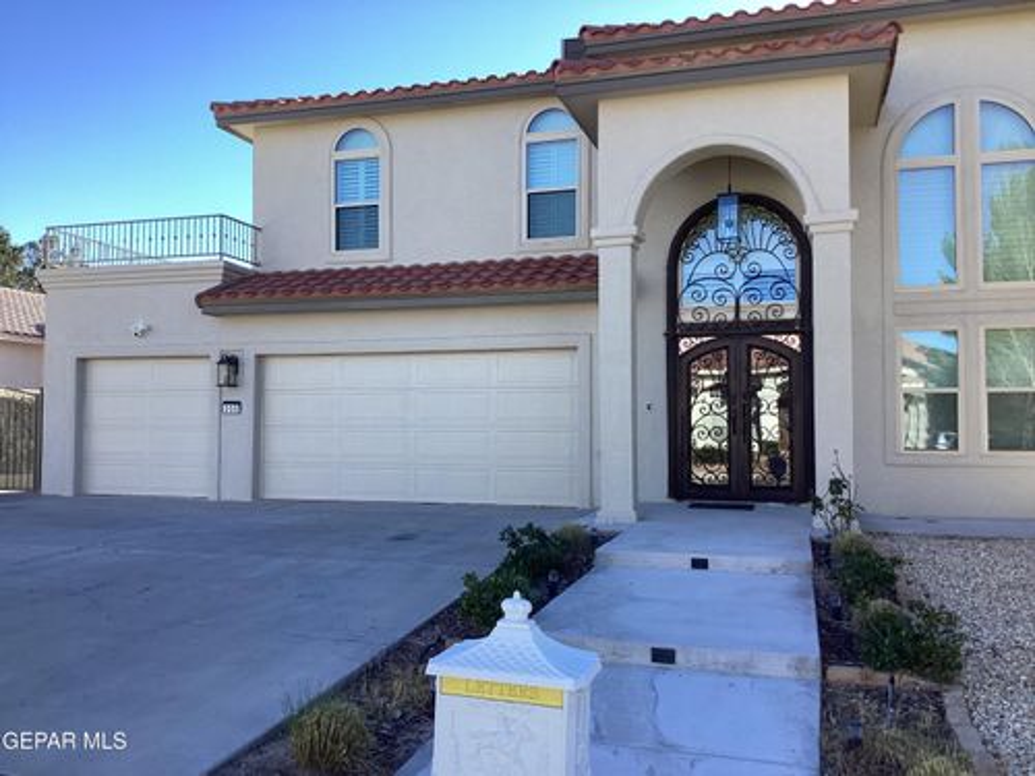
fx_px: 927
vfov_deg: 45.4
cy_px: 388
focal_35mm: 31
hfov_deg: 58.4
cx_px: 518
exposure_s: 1/392
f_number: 2.4
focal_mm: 3.3
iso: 25
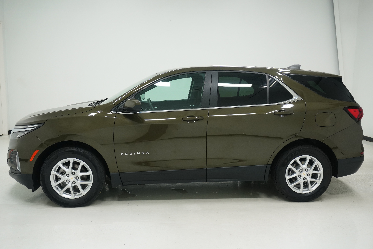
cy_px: 124
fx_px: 352
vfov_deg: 38.9
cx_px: 186
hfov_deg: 55.8
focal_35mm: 34
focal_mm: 23
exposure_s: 1/200
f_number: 5.6
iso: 800
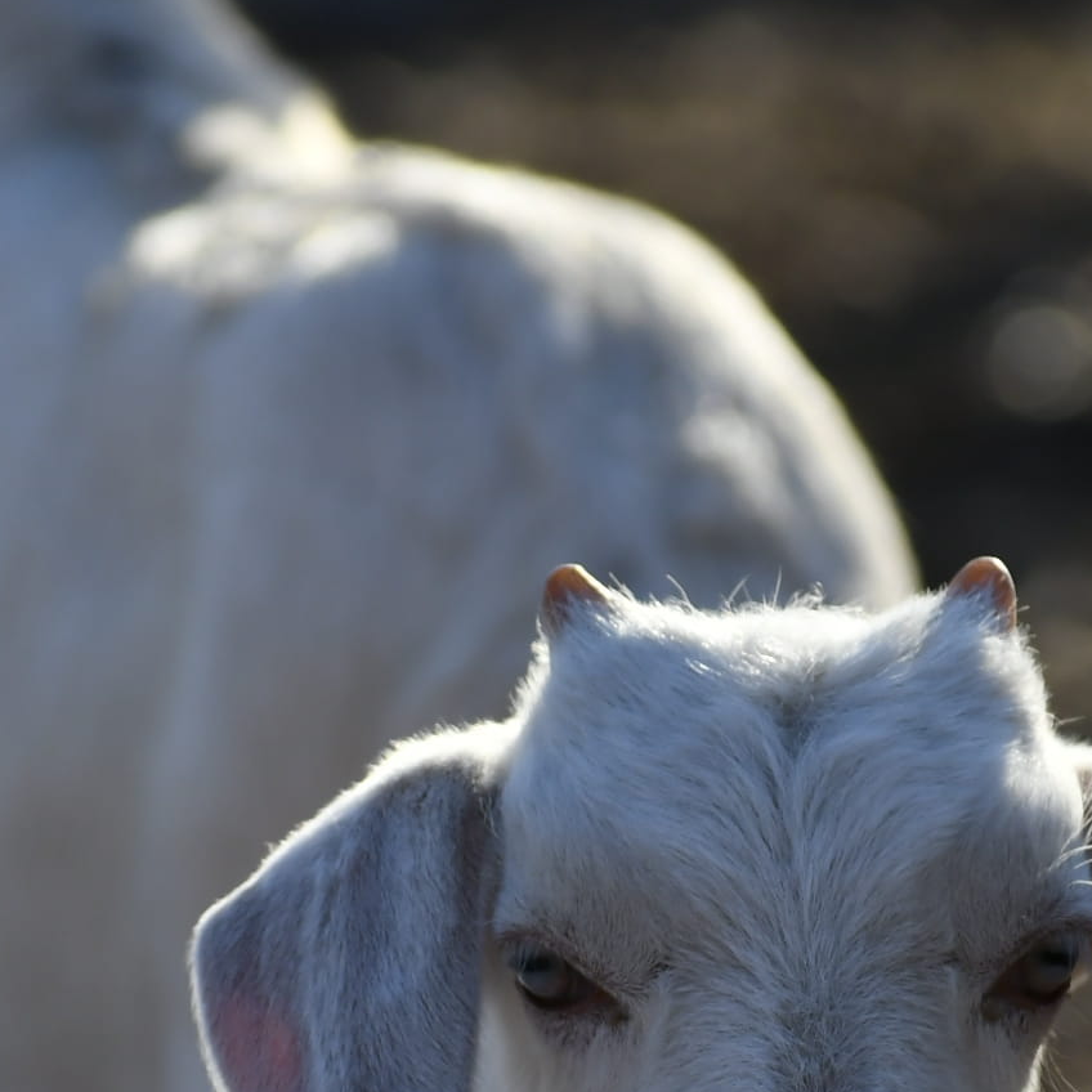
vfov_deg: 1.7
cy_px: 941
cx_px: 484
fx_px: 35869
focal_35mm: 1005
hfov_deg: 1.7
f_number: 6
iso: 400
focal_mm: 240
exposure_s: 1/1600
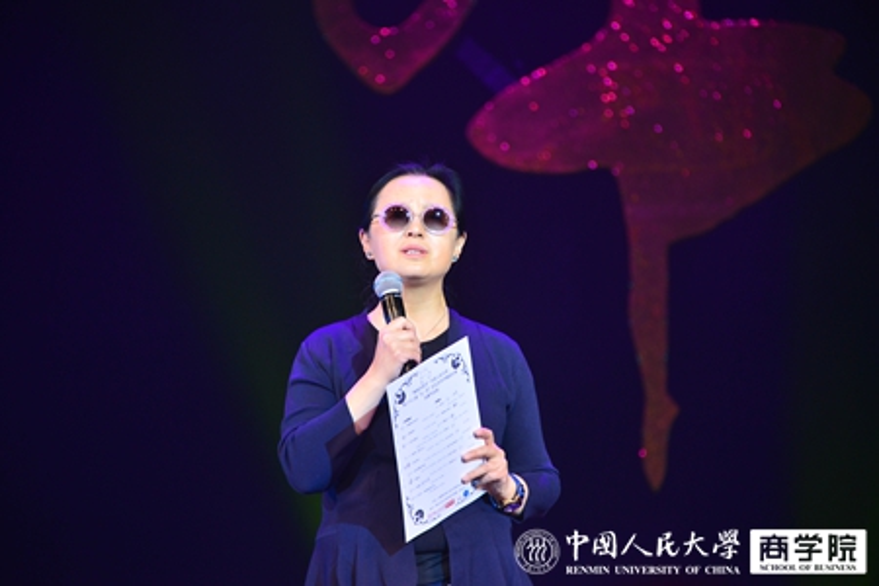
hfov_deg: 9.8
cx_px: 440
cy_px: 293
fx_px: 5127
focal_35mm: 210
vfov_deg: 6.5
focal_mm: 210
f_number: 5.6
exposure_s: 1/200
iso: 800
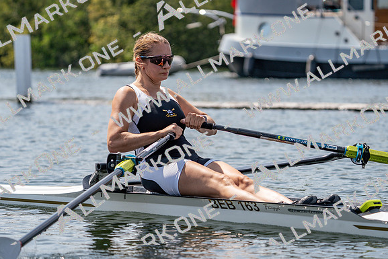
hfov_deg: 10.2
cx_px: 194
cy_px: 130
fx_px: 2167
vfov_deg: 6.8
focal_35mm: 201
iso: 160
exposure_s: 1/1600
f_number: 5.6
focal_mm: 200
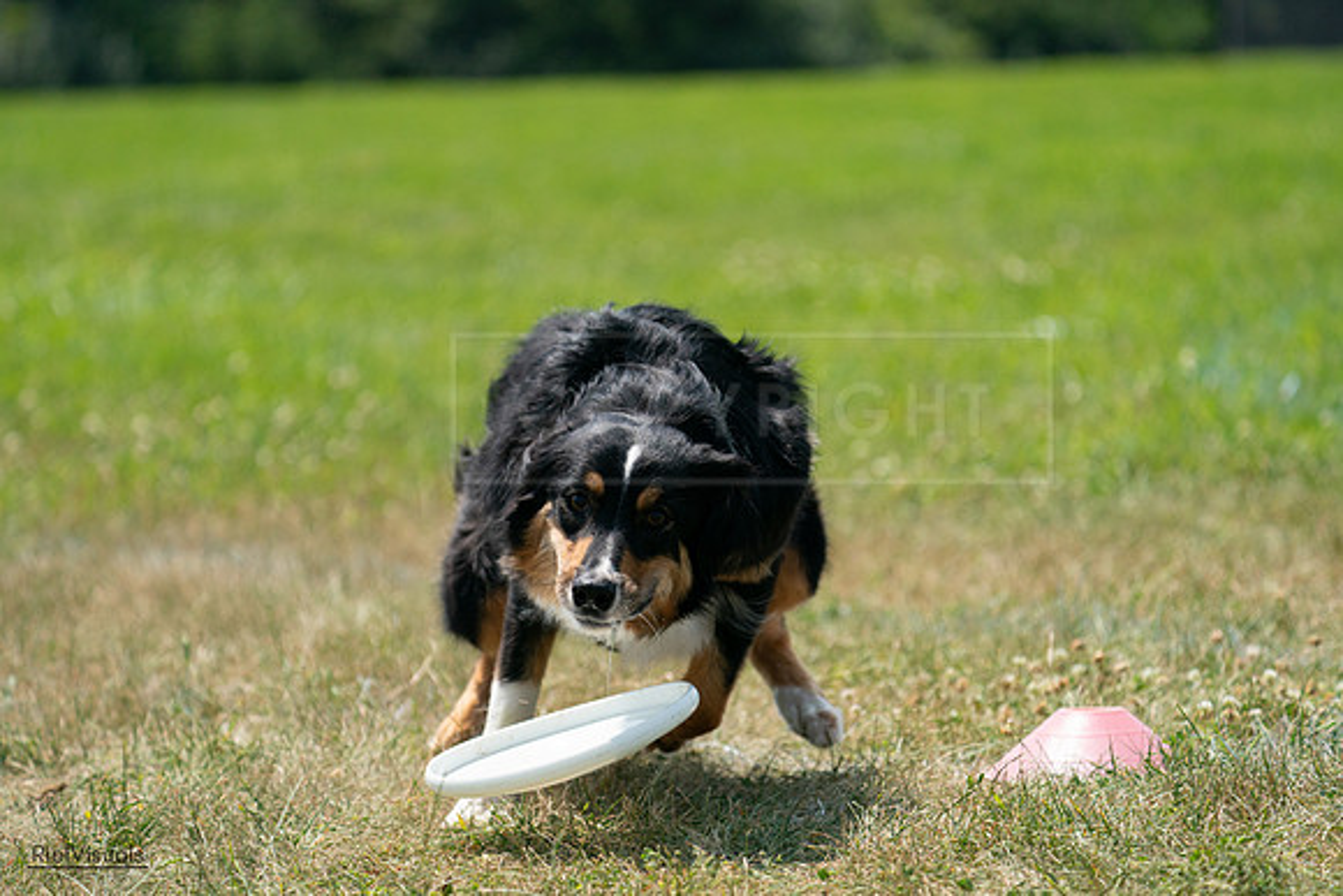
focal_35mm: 200
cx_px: 672
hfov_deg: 10.3
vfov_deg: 6.9
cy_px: 448
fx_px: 7463
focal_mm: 200
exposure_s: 1/4000
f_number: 5.6
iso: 800
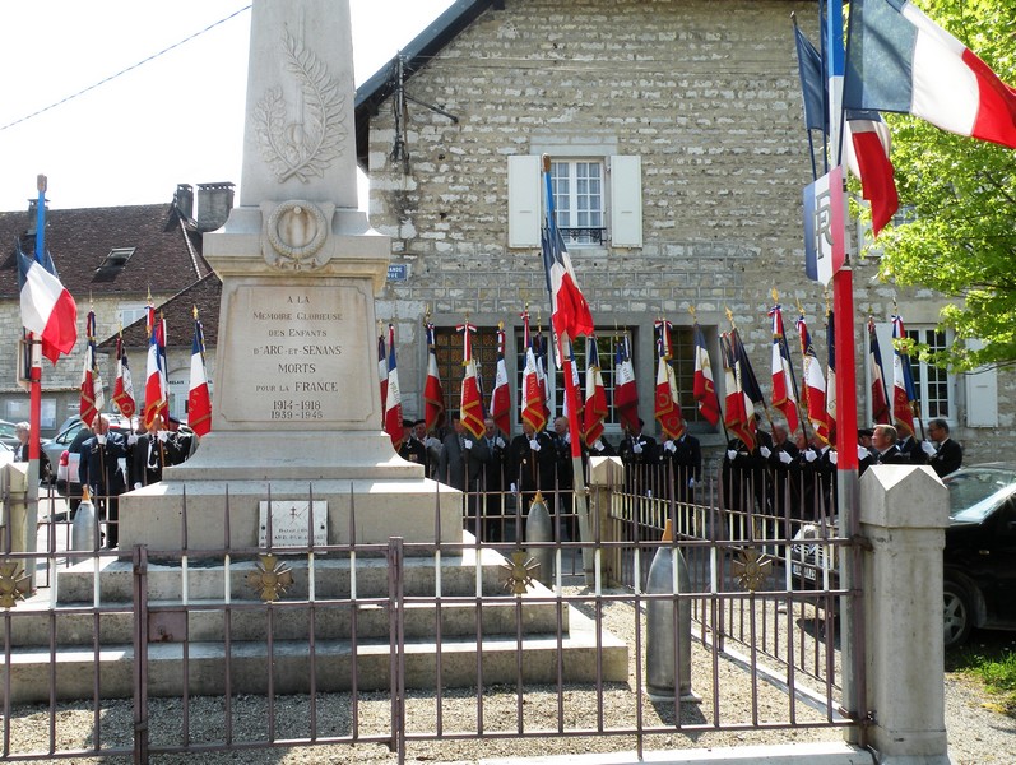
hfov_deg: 55.3
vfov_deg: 43.0
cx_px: 508
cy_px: 382
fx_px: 970
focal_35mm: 33
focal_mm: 5.8
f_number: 5.6
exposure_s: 1/183
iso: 64
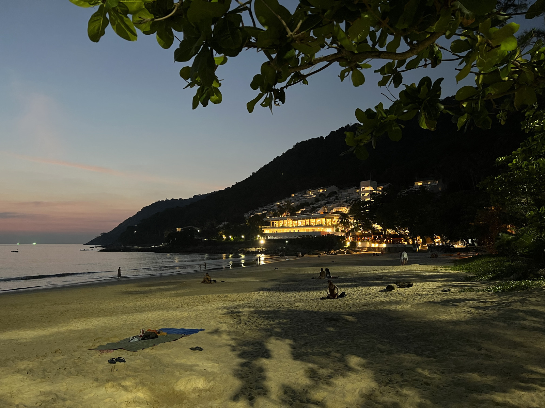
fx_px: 409
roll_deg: +0.2
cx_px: 272
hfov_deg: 67.3
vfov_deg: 53.1
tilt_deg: +4.8
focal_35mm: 26
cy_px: 204
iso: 640
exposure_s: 1/30
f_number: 1.5
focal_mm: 5.7
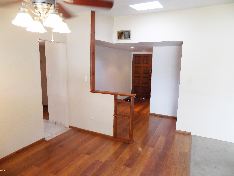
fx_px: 155
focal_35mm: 23
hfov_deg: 73.9
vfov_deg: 58.9
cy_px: 88
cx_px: 117
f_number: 3.1
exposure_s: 1/30
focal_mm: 4
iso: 180
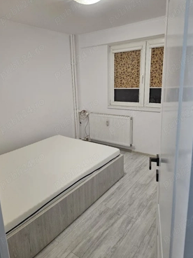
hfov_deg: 54.8
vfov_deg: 69.4
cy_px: 124
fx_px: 186
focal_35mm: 25
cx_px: 90
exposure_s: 1/101
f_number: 1.8
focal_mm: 5.4
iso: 320
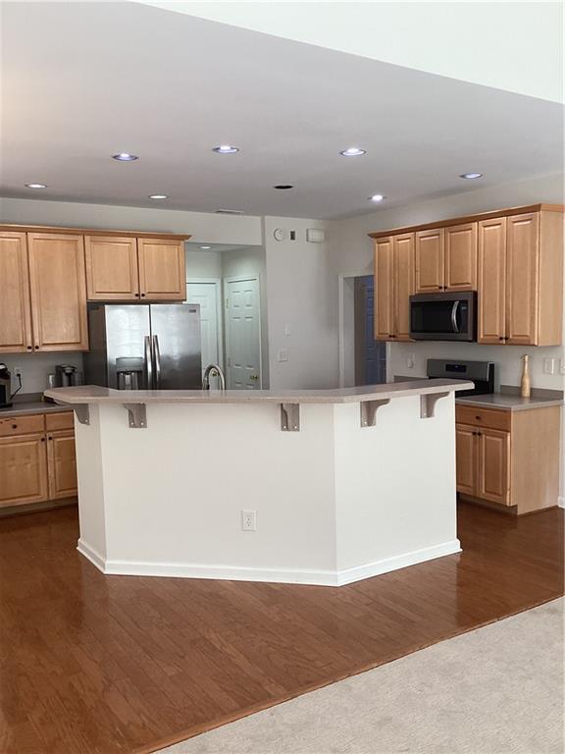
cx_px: 282
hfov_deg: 45.4
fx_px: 675
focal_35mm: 31
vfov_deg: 58.4
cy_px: 377
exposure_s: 1/60
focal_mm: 3.3
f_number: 2.4
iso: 50
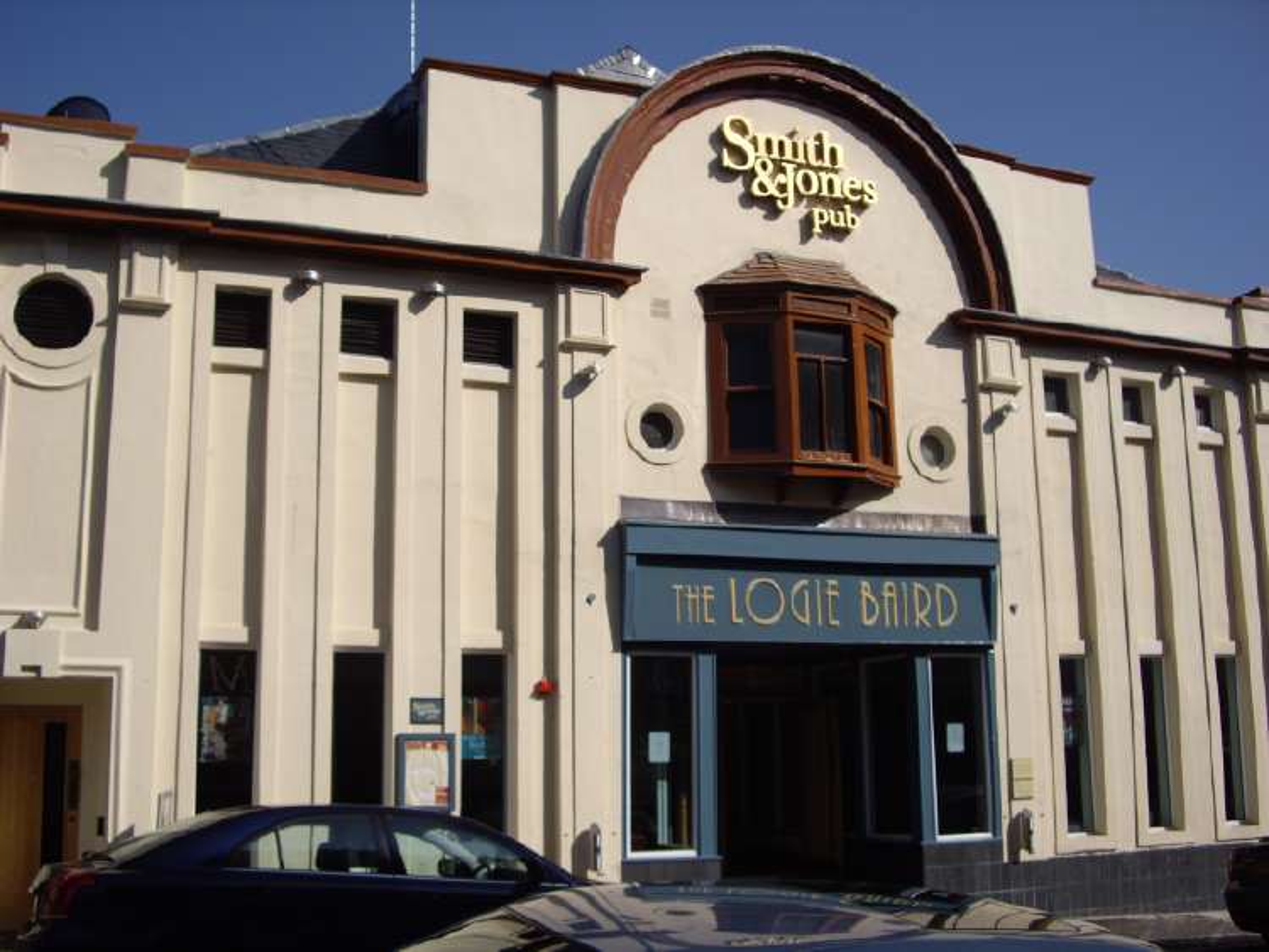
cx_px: 634
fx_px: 1394
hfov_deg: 49.0
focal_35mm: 38
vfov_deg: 37.7
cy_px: 476
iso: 64
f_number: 8
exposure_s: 1/250
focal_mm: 7.9
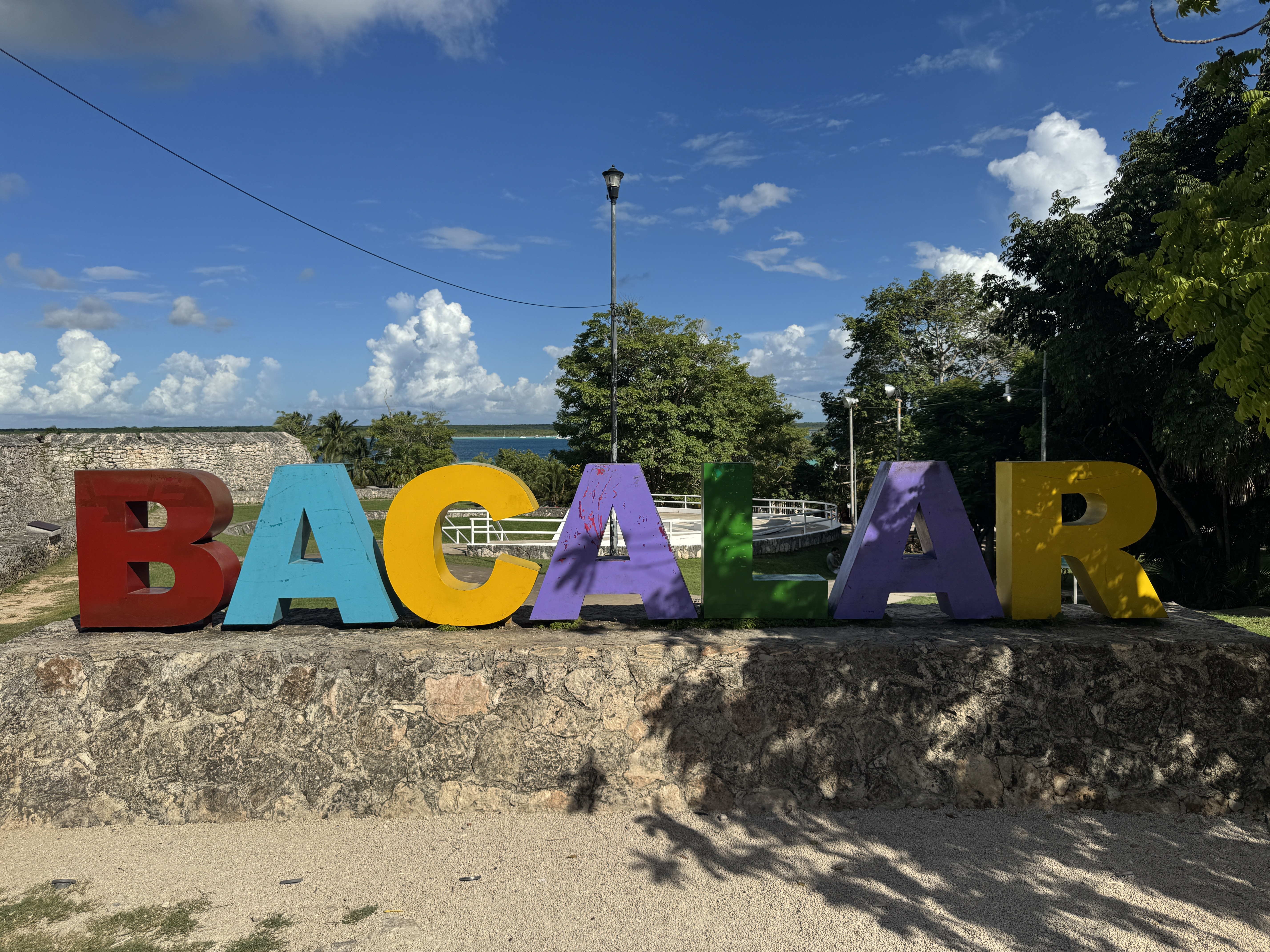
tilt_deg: -2.8
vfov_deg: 56.8
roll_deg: +0.7
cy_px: 476
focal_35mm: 24
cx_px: 635
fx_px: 881
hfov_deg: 71.6
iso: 80
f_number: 1.78
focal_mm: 6.76
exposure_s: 1/7937
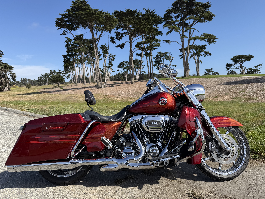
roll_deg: +2.9
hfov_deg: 71.6
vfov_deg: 56.8
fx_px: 184
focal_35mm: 24
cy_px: 100
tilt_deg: -2.5
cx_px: 132
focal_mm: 6.76
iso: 80
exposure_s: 1/3584
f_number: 1.78
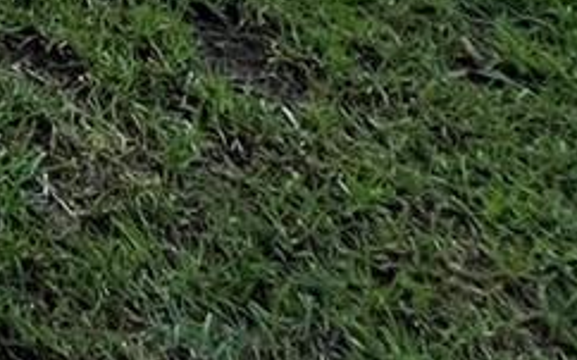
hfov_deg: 14.8
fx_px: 1430
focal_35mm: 91
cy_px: -1066
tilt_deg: -0.5
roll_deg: -0.3
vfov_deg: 8.2
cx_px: -787
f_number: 1.8
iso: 32
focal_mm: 1.57
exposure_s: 1/1014
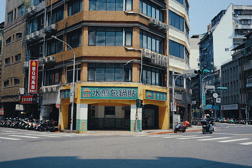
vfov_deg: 33.4
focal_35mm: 40
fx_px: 280
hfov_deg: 48.5
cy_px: 82
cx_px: 121
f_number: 10
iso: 200
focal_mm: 35
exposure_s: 1/125
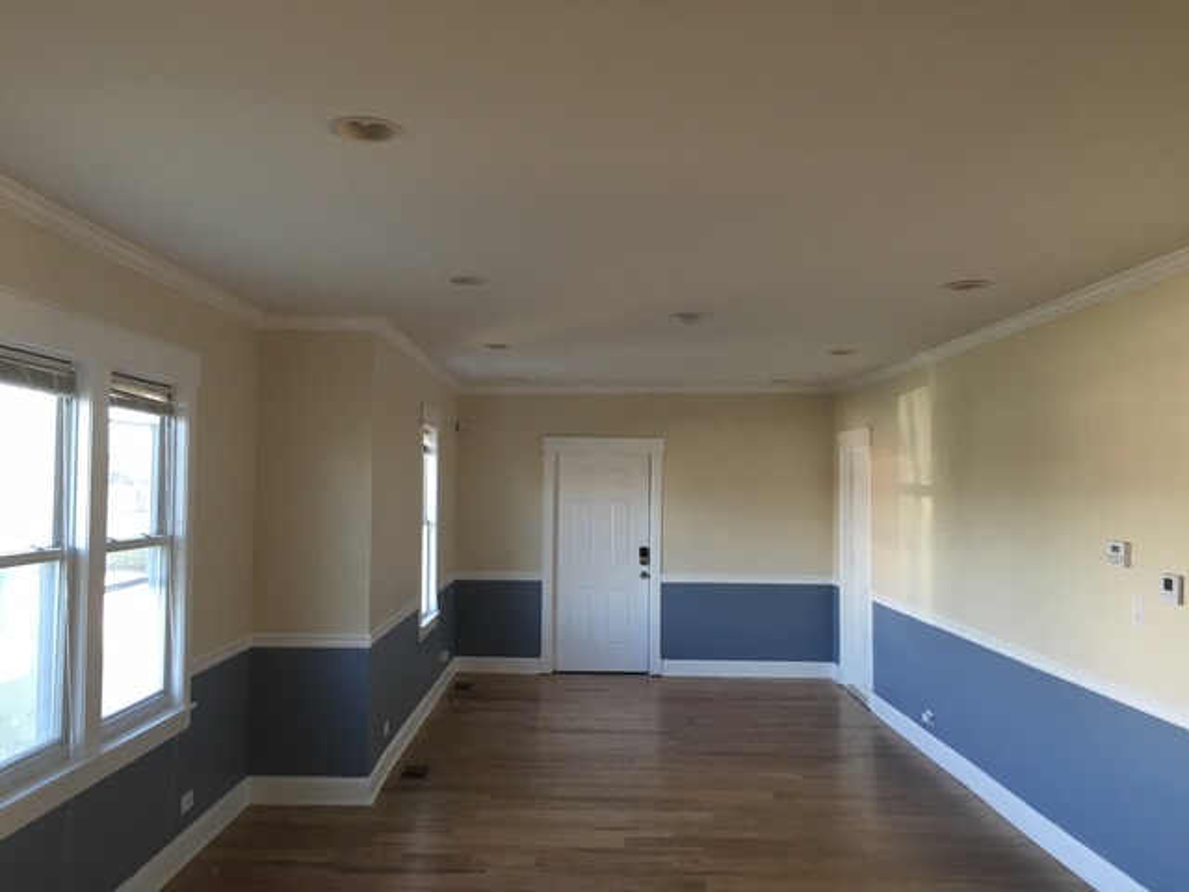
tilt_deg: +3.3
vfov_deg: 48.2
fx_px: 996
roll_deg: -0.5
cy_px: 446
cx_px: 594
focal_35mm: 29
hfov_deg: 61.7
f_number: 2.2
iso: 40
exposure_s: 1/30
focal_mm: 4.15
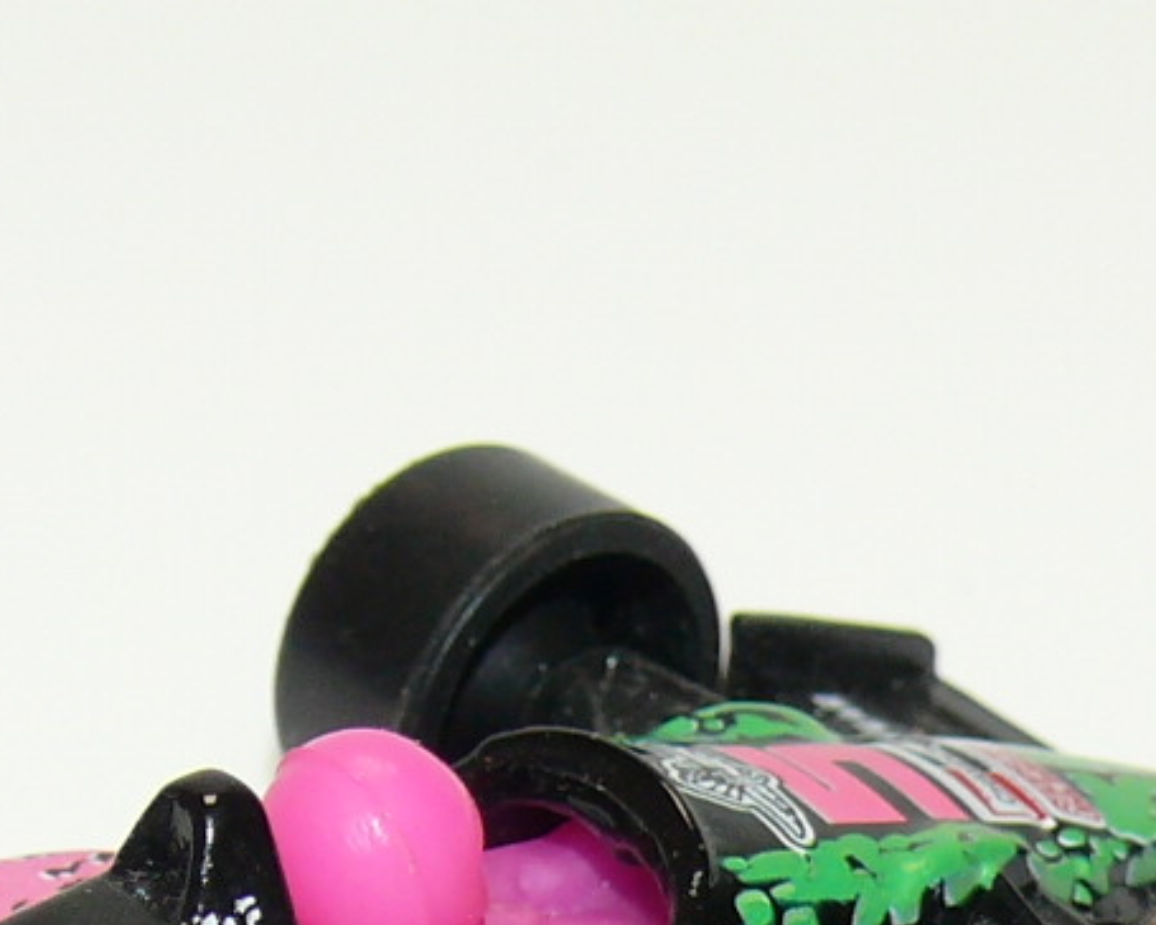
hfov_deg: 7.6
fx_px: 8690
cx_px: 206
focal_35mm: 254
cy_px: 1098
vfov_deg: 6.1
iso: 100
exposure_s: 1/30
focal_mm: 11.3
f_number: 4
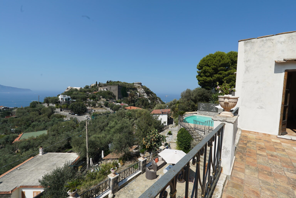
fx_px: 136
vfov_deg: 72.1
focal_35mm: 16
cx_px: 148
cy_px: 99
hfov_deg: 94.9
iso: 100
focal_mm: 16.5
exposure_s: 1/160
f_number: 13
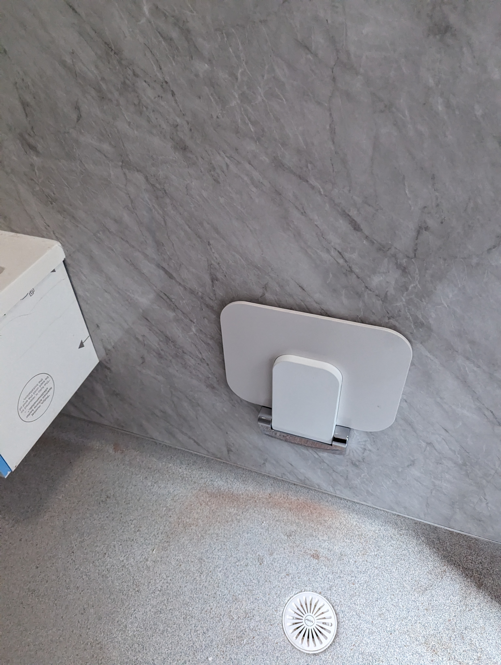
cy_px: 332
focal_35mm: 24
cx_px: 250
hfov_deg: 56.9
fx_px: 462
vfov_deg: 71.5
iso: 2086
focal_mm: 6.81
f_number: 1.85
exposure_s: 1/898
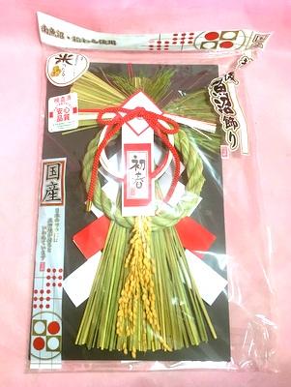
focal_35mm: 29
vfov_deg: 61.6
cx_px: 146
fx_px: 324
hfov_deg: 48.3
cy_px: 194
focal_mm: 4.15
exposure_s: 1/33
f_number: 2.2
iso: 100
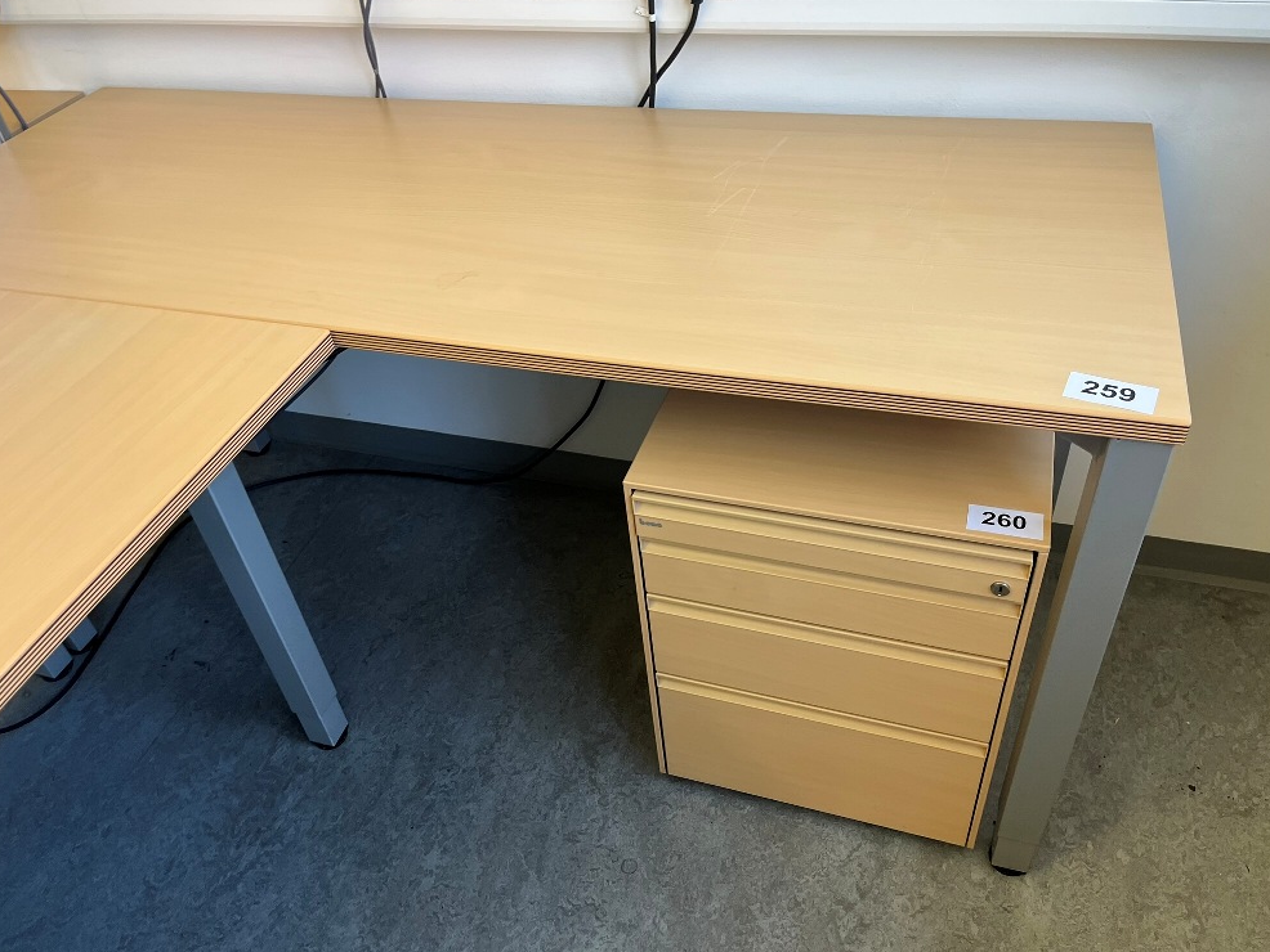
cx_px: 627
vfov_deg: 51.4
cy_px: 464
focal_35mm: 27
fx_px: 991
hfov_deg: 65.3
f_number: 1.6
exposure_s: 1/100
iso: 100
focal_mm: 5.1
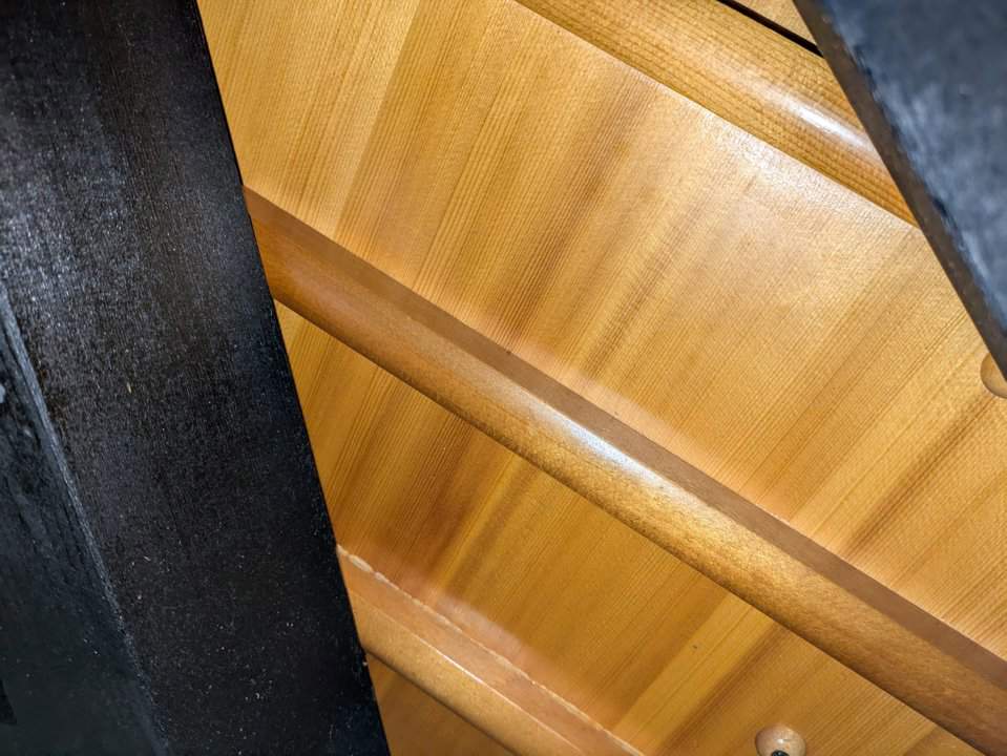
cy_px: 378
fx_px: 728
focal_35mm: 25
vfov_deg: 54.9
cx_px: 504
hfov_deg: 69.4
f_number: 1.89
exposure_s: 1/100
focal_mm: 5.43
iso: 238
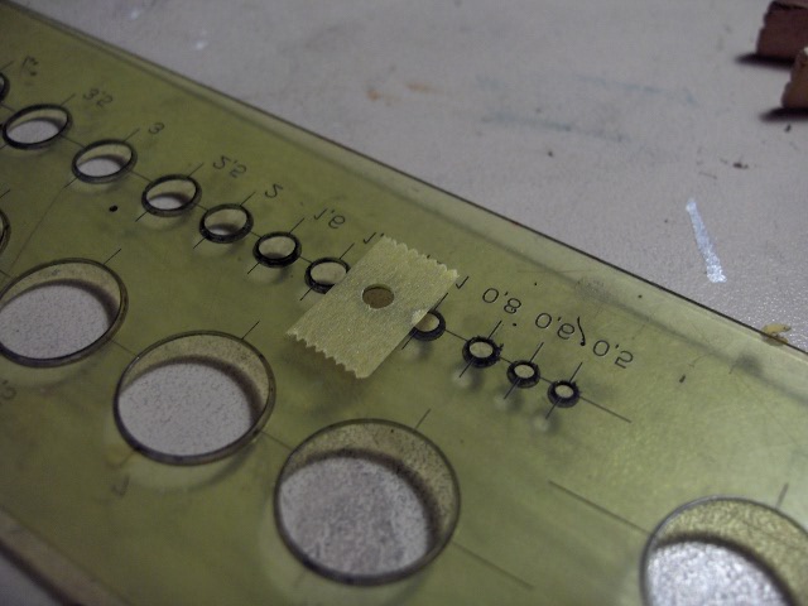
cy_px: 303
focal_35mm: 39
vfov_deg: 36.8
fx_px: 910
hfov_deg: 47.9
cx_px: 404
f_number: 2.8
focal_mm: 8
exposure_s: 1/74.8
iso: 200
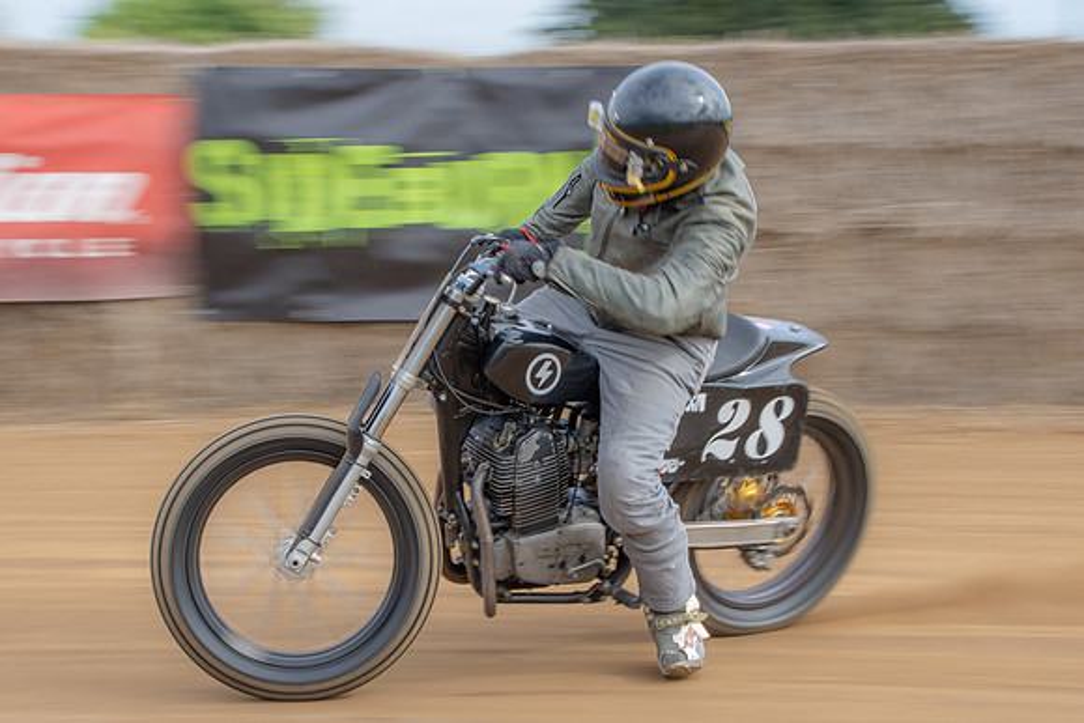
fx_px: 4079
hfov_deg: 15.1
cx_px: 539
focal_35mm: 135
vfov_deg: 10.1
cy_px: 350
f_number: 11
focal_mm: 78
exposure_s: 1/100
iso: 200
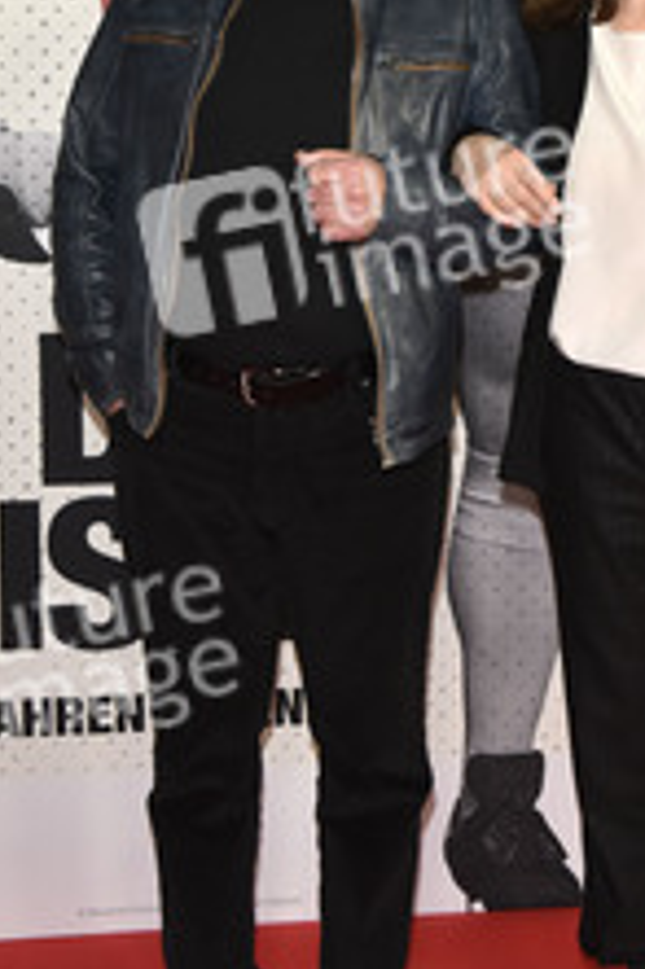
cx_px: 491
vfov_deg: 23.4
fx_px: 2342
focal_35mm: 87
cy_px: 452
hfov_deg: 15.6
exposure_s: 1/250
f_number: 9
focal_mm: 48
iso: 2000
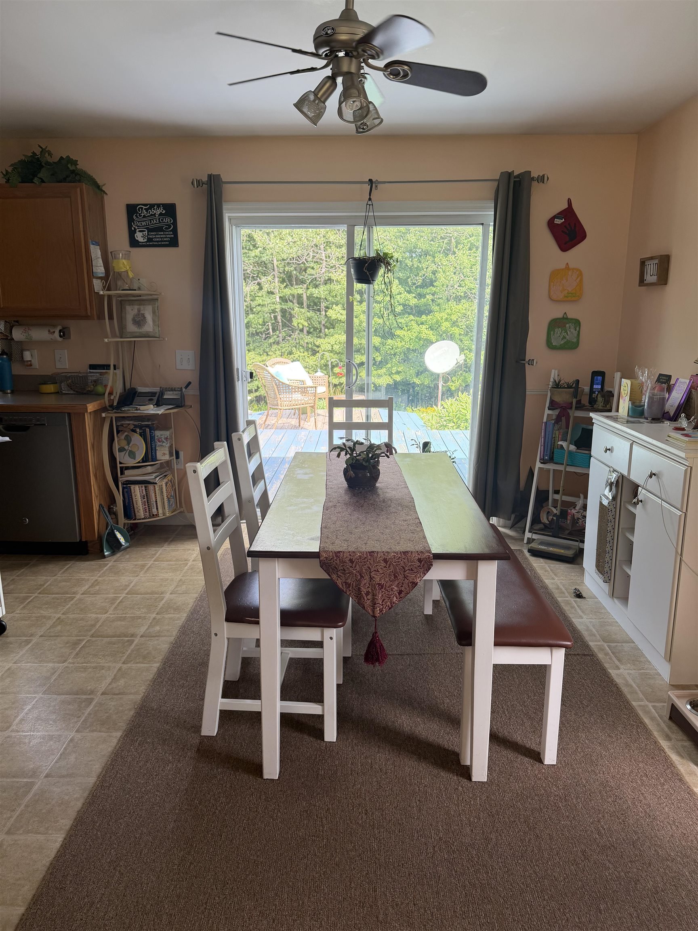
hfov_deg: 56.8
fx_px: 645
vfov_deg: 71.6
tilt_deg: -12.4
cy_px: 466
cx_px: 349
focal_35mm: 24
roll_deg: -0.1
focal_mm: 6.76
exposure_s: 1/187
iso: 100
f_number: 1.78
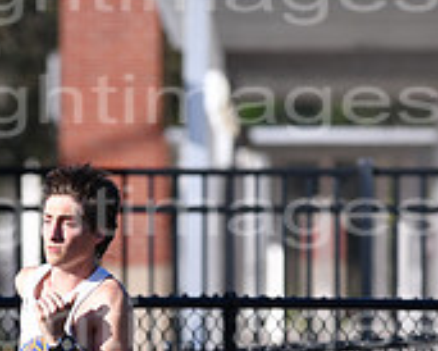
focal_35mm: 1430
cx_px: 87
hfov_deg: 1.4
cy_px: 386
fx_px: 18548
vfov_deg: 1.1
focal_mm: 300
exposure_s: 1/2000
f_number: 5.6
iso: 320
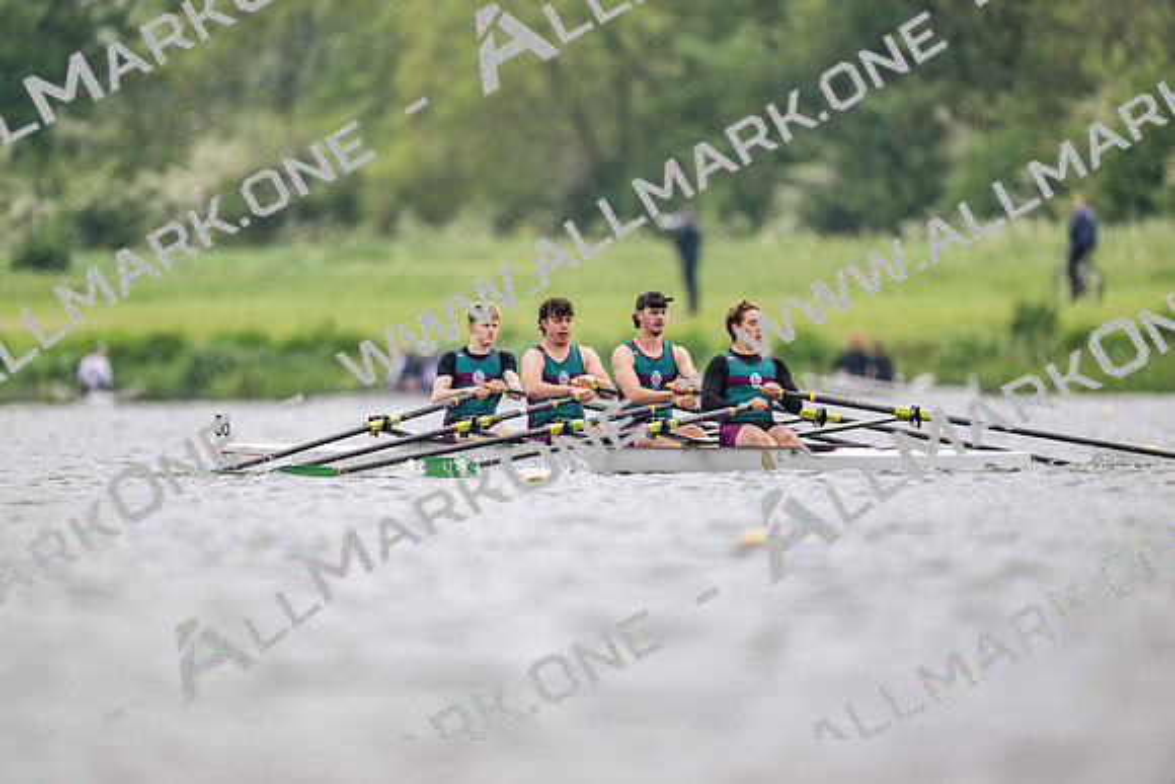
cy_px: 392
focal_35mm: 600
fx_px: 19587
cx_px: 588
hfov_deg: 3.4
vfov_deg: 2.3
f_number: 4
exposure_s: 1/2000
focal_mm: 600
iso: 2000
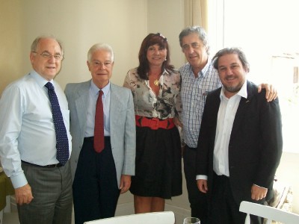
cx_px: 150
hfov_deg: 44.8
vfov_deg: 34.3
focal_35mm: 42
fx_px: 363
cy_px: 112
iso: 160
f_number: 3.1
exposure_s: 1/80
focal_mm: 7.6
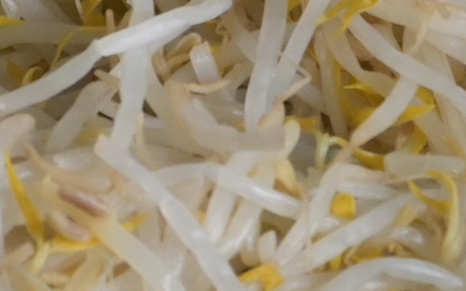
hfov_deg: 8.6
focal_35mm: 243
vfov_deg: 5.3
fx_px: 3085
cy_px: -274
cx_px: 250
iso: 1600
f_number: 6.3
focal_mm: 24
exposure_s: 1/160
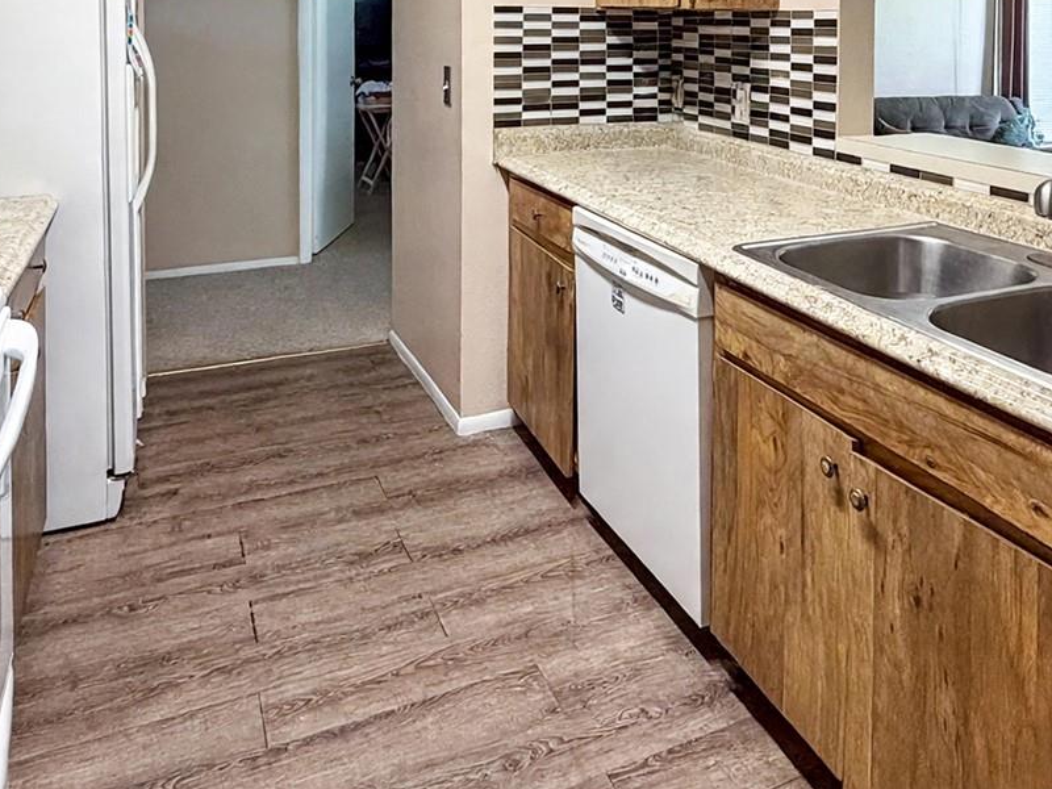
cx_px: 675
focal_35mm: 28
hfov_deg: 62.3
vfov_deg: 48.9
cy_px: 266
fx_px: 851
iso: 320
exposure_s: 1/60
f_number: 2.2
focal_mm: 2.22
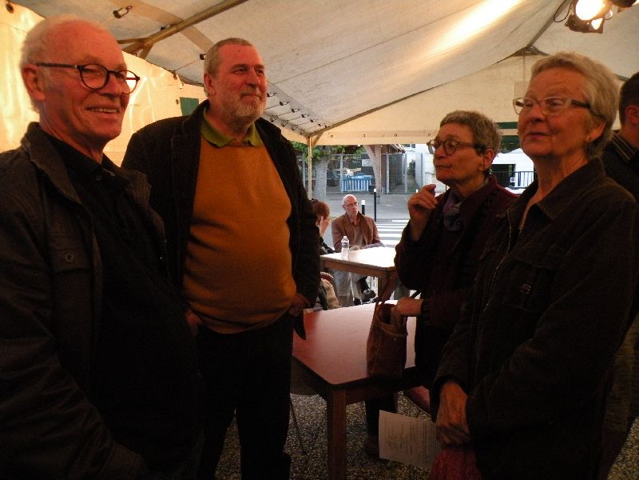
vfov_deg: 51.4
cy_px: 240
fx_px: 498
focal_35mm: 27
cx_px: 320
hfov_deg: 65.3
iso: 400
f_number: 2.8
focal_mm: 4.7
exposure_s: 1/125
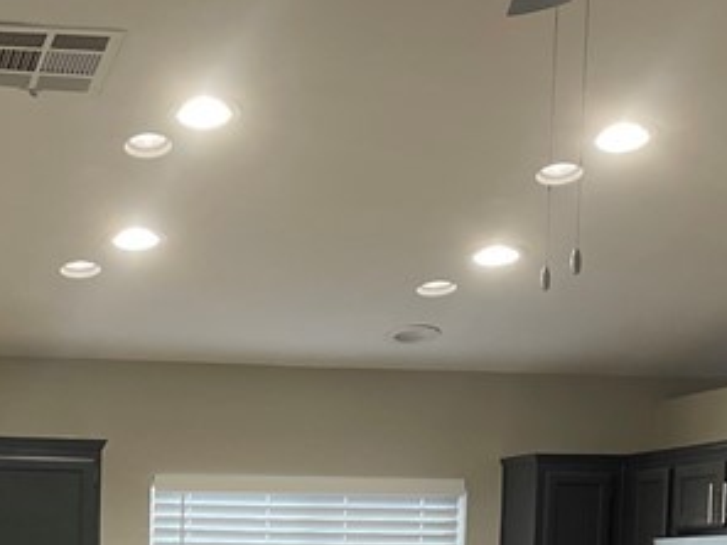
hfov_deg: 21.1
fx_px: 1890
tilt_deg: -4.0
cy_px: 744
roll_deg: -0.4
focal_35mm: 90
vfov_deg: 15.5
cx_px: 29
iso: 200
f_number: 1.6
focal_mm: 5.1
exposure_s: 1/60
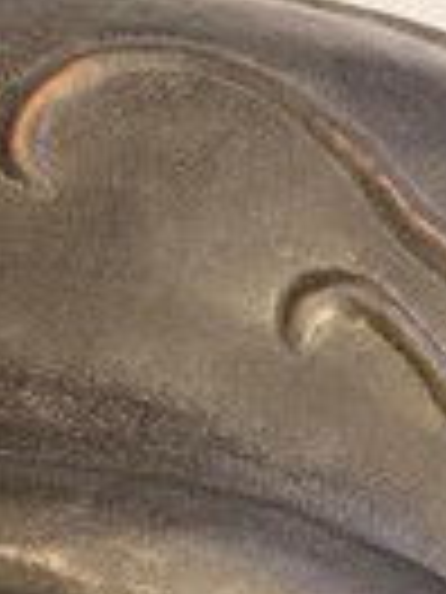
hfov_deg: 17.2
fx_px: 1460
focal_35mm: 85
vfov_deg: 21.9
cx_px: 378
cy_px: 644
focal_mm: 3.99
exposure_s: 1/50
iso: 250
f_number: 1.8
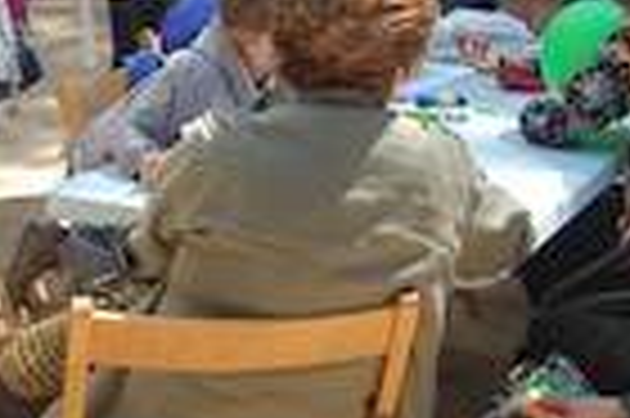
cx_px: 274
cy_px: 16
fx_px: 1643
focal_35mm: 94
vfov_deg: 14.3
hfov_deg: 21.7
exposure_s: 1/200
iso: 200
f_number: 7.1
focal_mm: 22
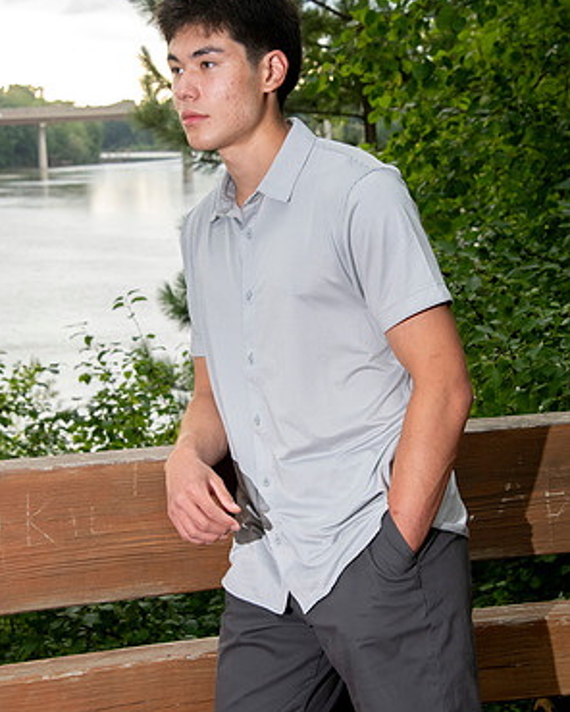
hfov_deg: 17.3
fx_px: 1877
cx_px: 283
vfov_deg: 21.5
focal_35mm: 89
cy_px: 346
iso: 2000
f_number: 10
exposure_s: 1/160
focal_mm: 78
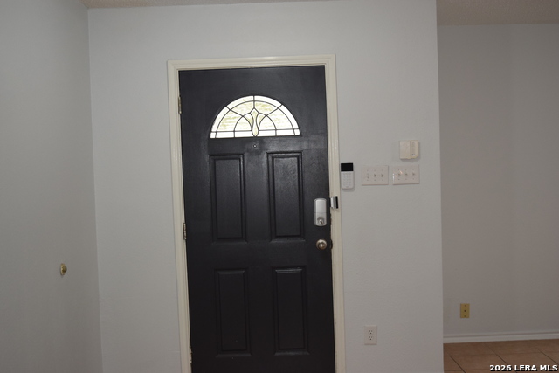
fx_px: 676
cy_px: 186
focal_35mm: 44
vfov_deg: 30.9
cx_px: 280
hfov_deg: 45.0
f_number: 5
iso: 800
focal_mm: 29
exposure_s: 1/100
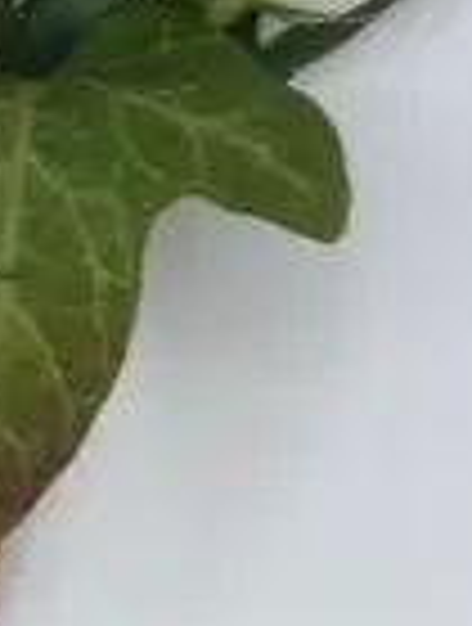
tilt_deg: -78.0
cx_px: -18
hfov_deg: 8.3
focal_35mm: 179
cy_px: -234
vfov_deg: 10.7
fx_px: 3239
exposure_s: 1/175
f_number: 2.4
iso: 16
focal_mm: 6
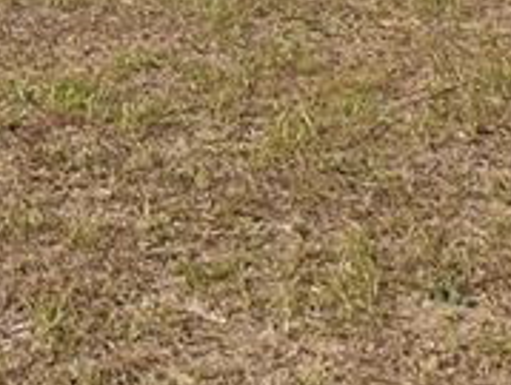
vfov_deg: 10.1
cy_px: -376
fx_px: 2026
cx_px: 114
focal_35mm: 137
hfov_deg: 14.3
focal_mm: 4.3
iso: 100
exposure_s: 1/252
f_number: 5.6
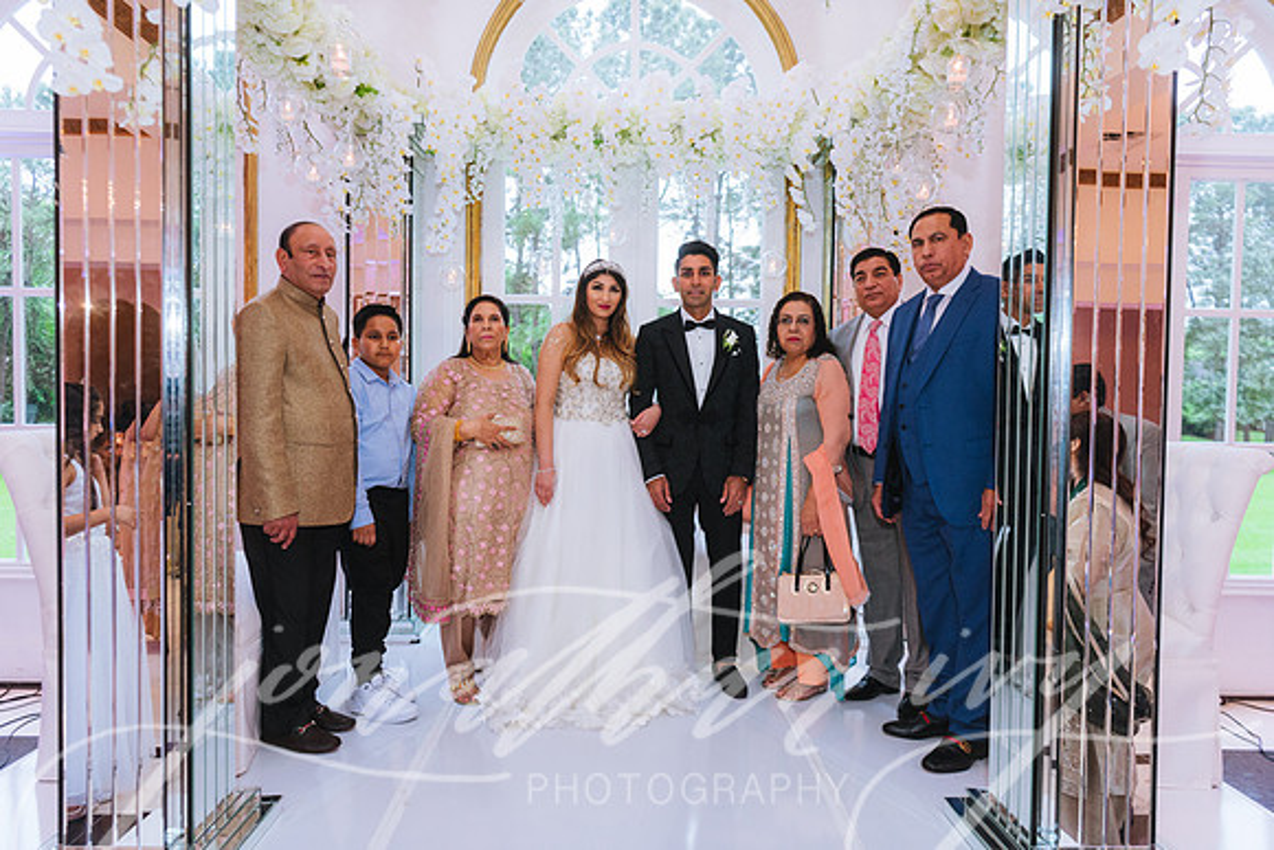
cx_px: 637
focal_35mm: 24
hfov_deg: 73.7
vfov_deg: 53.2
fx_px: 849
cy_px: 425
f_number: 2.8
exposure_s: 1/200
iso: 800
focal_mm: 24
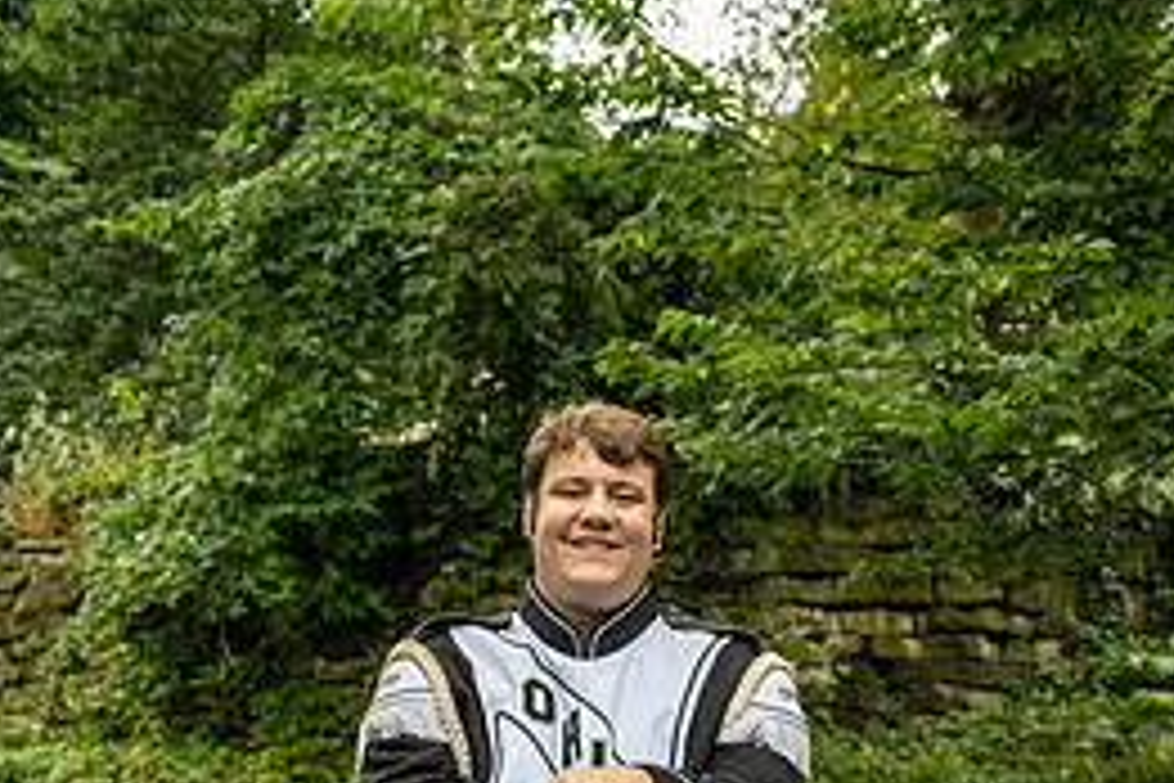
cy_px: 972
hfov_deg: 26.7
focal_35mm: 76
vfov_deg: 17.0
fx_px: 2478
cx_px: 598
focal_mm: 44
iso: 800
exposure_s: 1/1250
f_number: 4
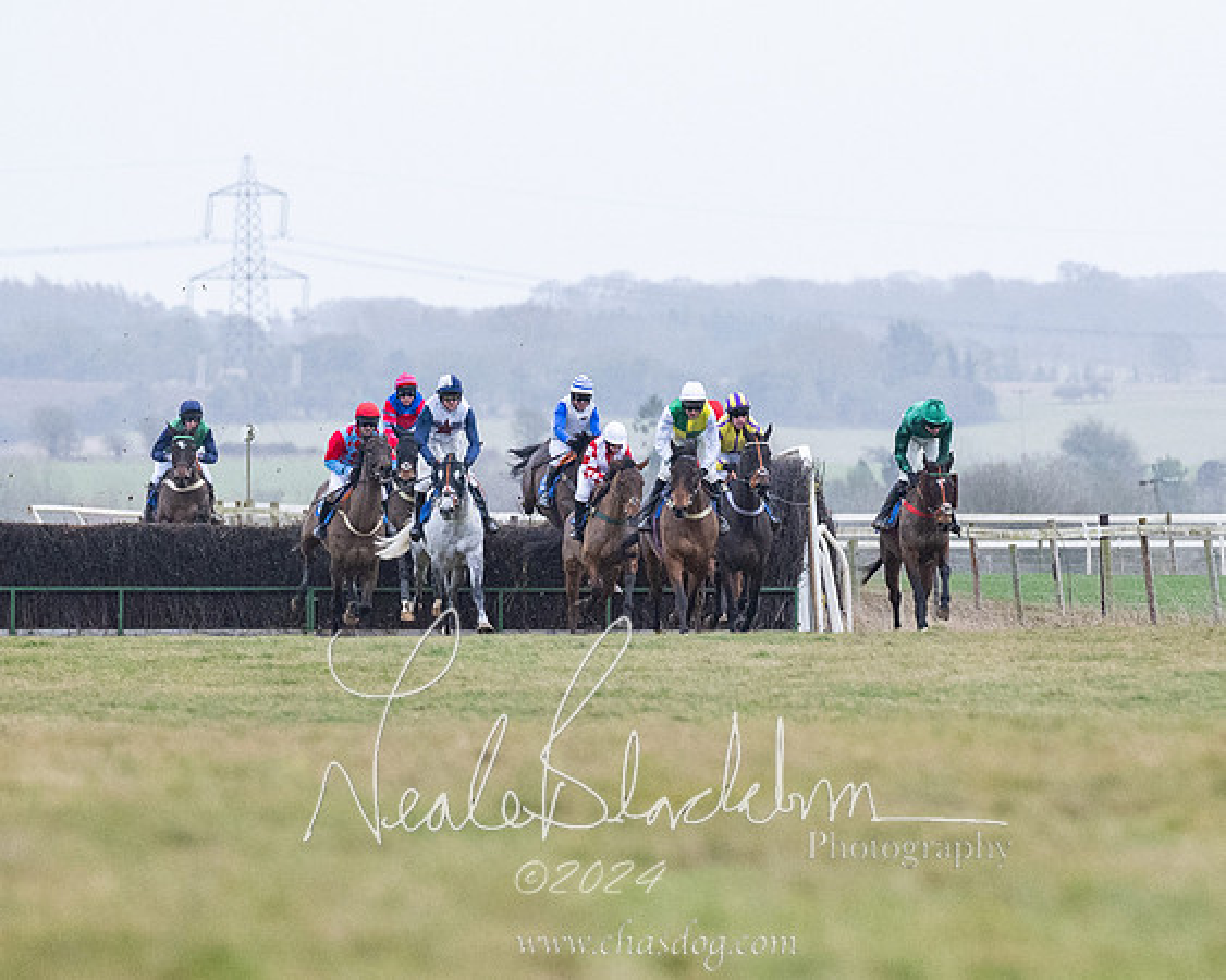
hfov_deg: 3.5
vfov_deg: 2.8
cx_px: 896
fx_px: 19925
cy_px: 753
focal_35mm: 549
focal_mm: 200
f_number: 4
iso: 1250
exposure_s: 1/1000
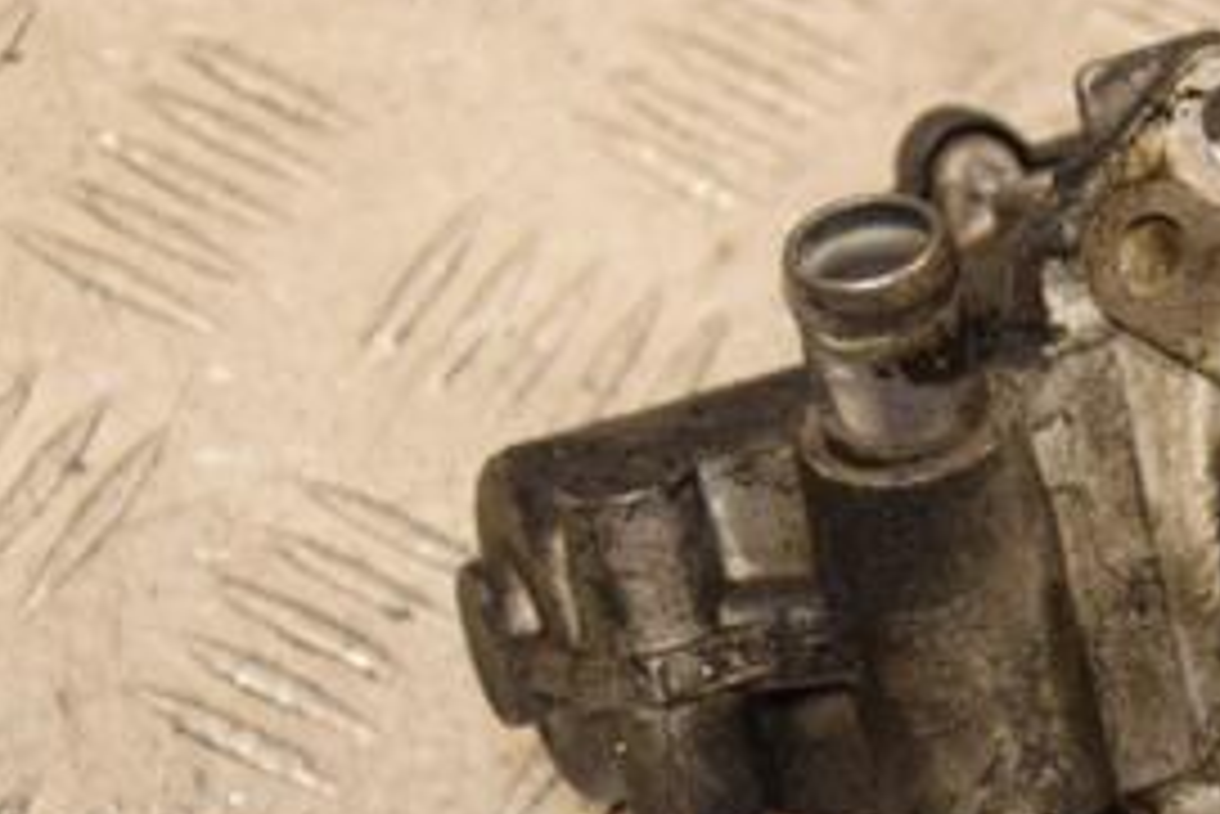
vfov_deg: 8.3
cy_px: 625
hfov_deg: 12.2
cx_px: 1328
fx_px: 5628
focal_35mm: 166
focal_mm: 50
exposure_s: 1/200
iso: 800
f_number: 5.6
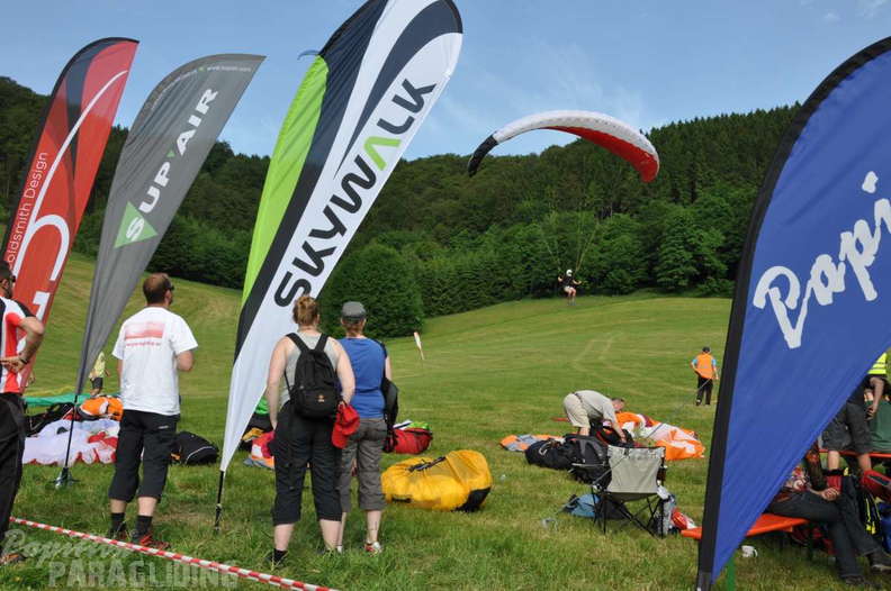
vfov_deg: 35.4
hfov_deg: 51.3
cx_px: 446
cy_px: 296
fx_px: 927
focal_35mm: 38
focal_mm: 25
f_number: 13
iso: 200
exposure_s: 1/125
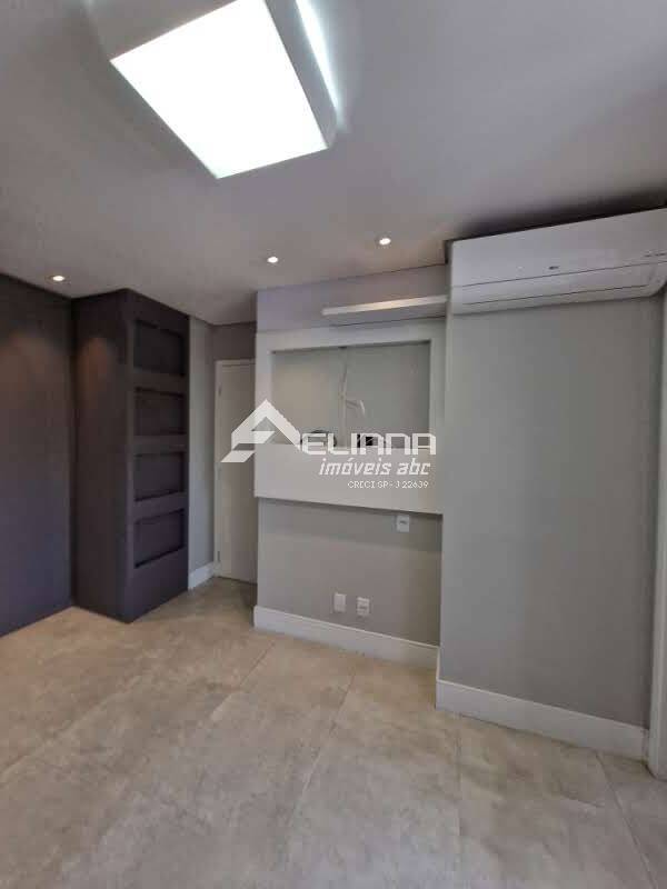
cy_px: 444
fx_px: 334
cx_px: 334
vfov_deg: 106.2
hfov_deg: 89.9
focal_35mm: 13
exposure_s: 1/120
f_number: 2.2
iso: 80
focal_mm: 1.74
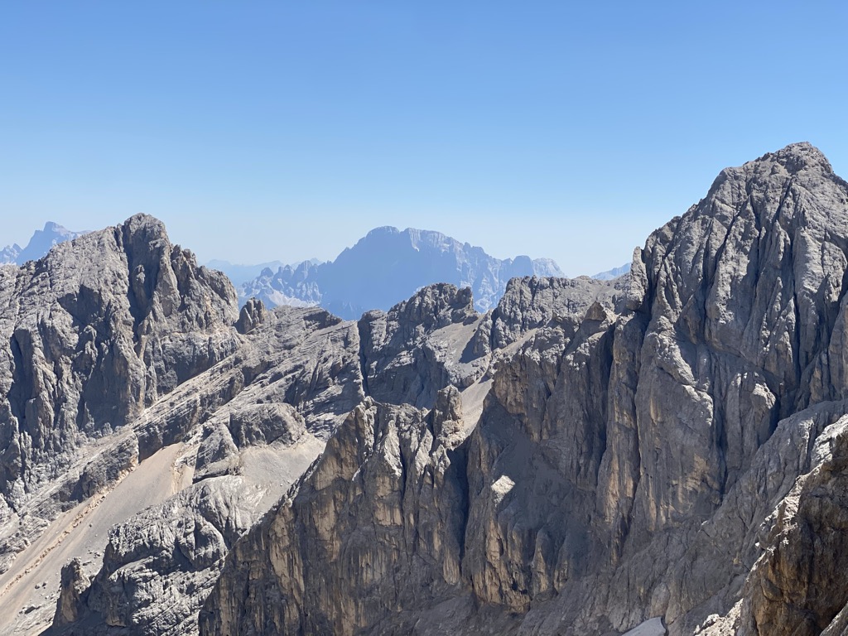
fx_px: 1274
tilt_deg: -1.9
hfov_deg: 36.8
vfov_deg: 28.0
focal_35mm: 52
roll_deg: -2.1
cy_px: 318
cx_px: 424
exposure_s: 1/1916
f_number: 2
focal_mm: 6
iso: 20
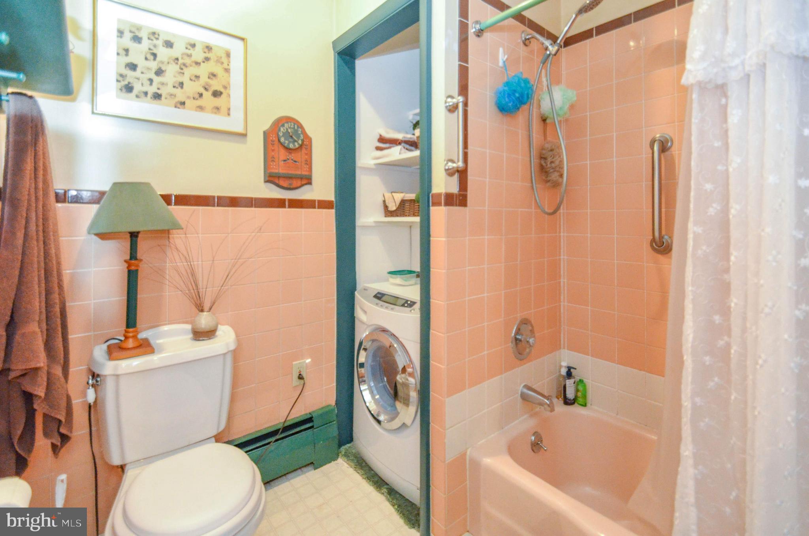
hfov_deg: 100.5
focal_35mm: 15
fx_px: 336
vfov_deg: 77.1
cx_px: 404
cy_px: 268
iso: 3200
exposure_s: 1/60
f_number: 4
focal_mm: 10
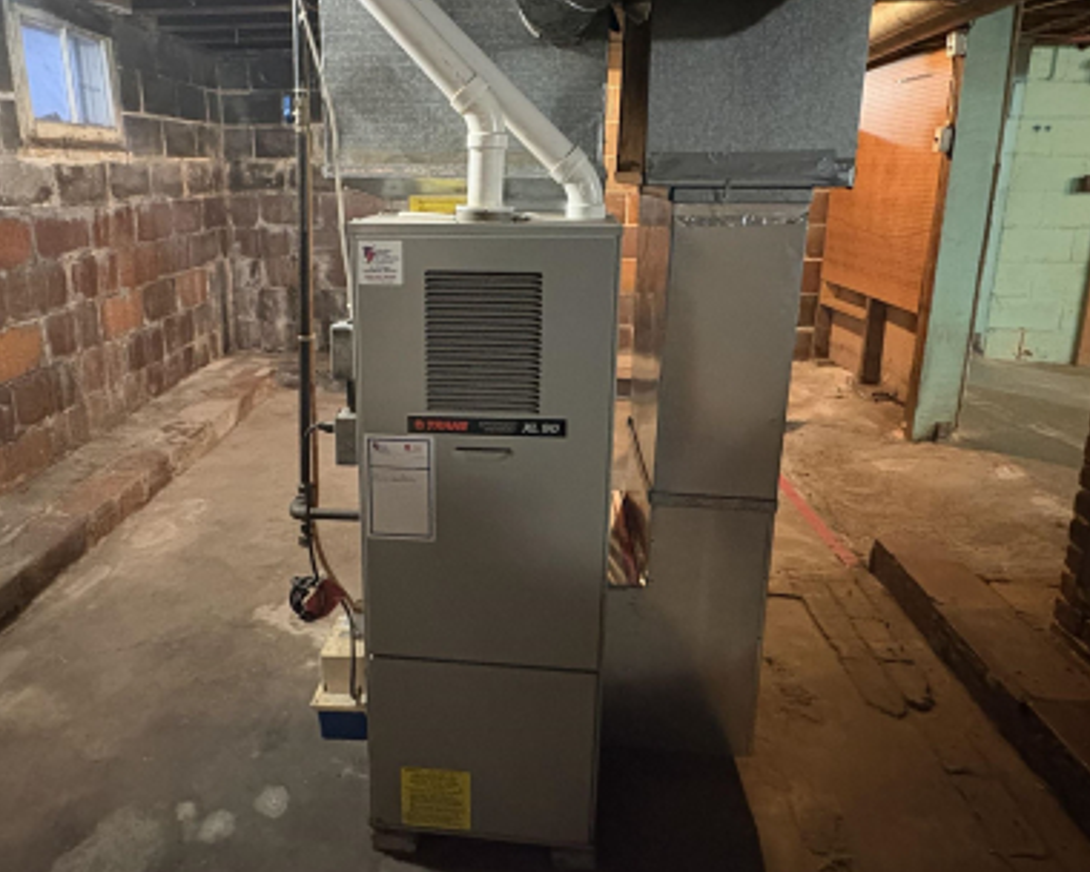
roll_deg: -0.2
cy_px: 341
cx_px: 452
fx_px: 774
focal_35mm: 24
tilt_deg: -12.5
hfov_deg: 69.8
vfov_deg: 58.2
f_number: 2.2
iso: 1600
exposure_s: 1/30
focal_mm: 2.22
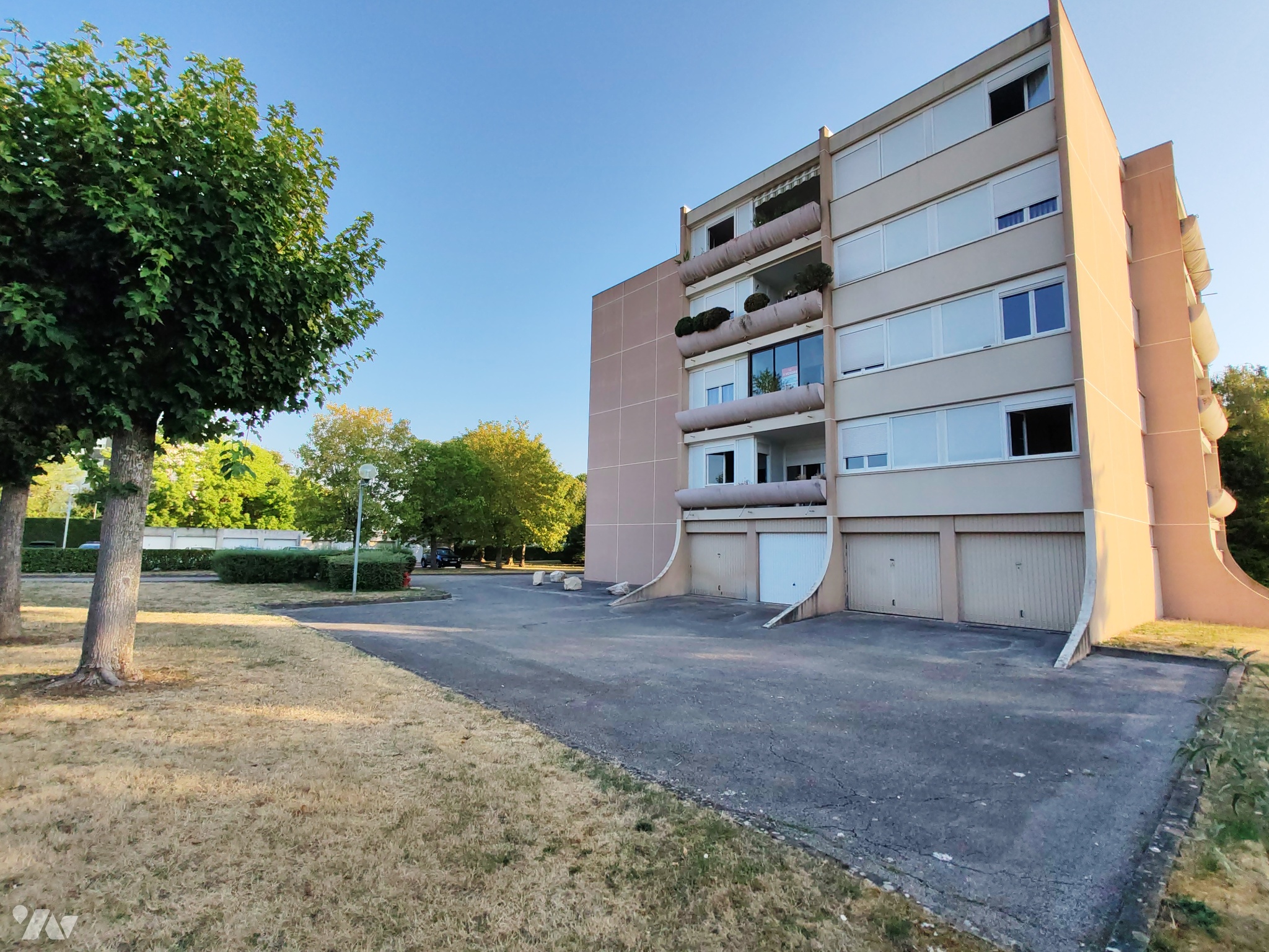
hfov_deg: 94.5
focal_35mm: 16
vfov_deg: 78.1
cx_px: 634
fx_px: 587
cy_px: 476
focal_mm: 1.96
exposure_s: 1/640
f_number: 2.2
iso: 50
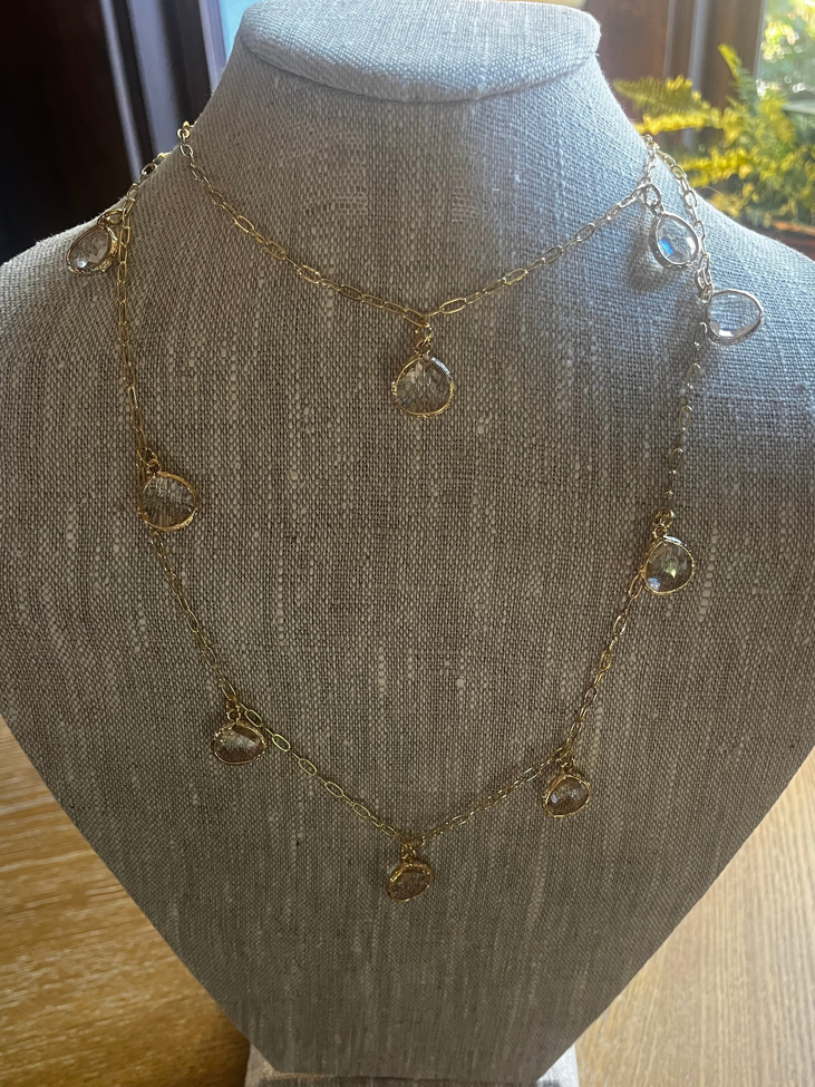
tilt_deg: -36.1
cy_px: 650
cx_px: 421
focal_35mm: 32
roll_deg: +1.6
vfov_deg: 56.4
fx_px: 1005
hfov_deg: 44.1
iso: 250
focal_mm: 5.1
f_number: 1.6
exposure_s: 1/60
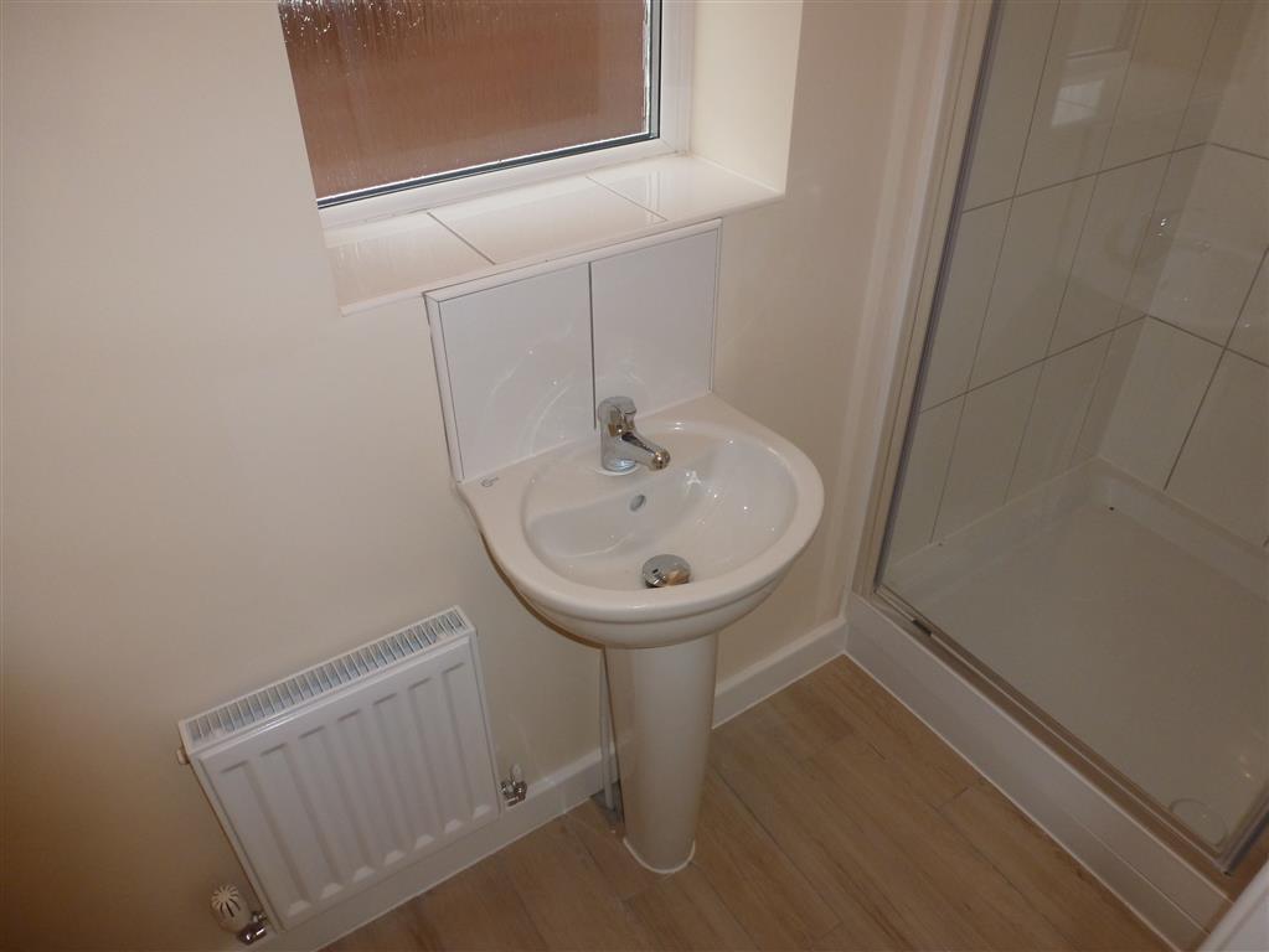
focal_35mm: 24
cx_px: 634
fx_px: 880
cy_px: 476
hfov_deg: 71.6
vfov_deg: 56.8
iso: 160
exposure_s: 1/60
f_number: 3.3
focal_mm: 4.3
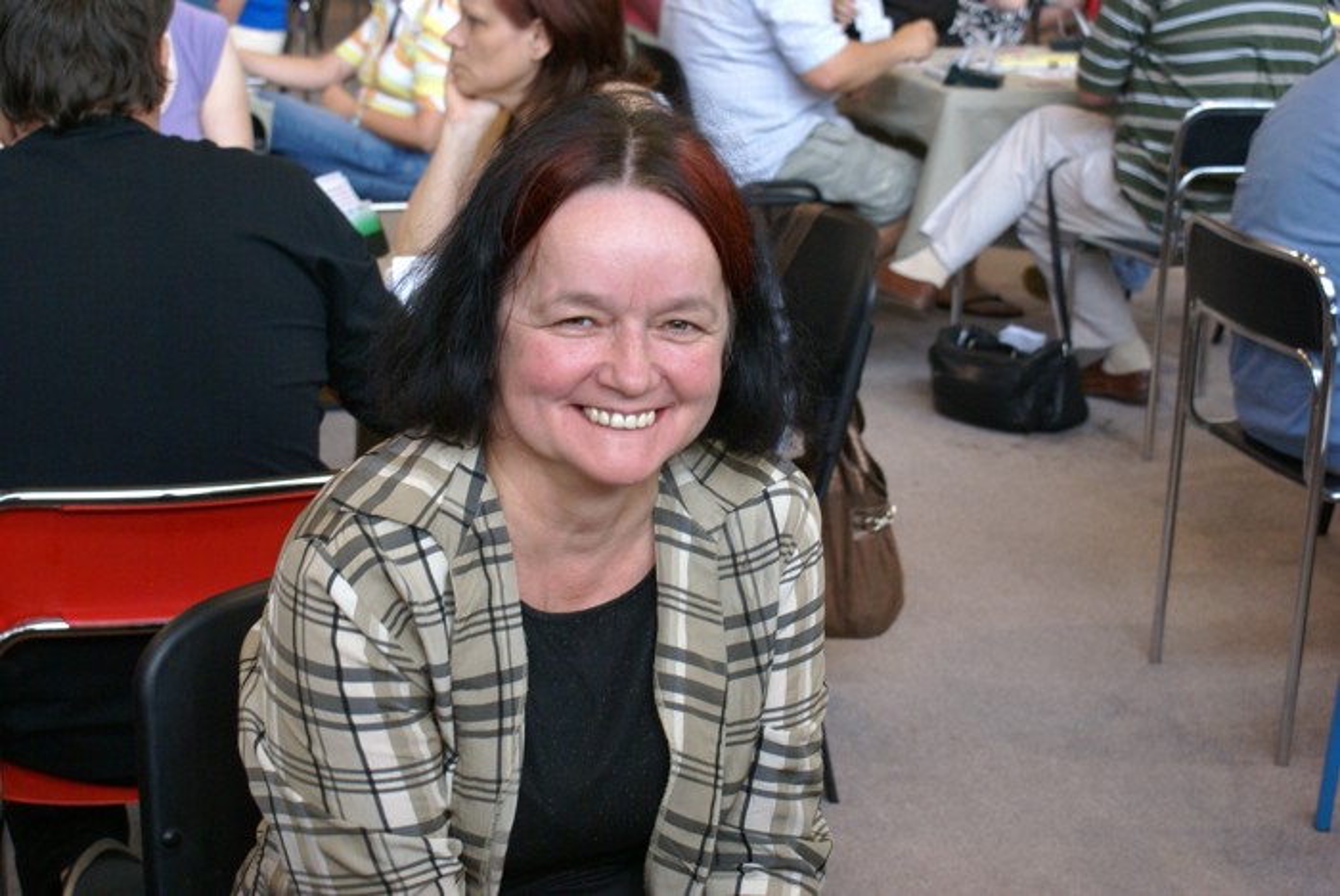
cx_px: 670
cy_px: 448
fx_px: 2235
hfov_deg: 33.4
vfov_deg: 22.7
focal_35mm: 60
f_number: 5.6
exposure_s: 1/50
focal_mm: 40
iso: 800
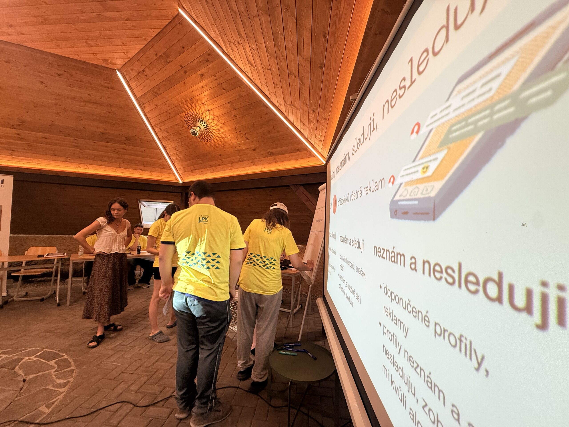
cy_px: 214
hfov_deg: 102.1
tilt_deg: +2.9
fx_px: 230
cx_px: 284
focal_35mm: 14
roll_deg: -2.2
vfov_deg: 85.7
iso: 250
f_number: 2.2
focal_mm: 2.22
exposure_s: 1/120
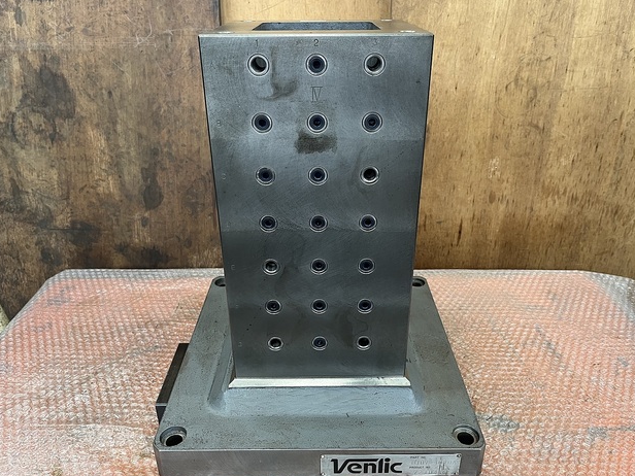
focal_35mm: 27
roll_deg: +0.5
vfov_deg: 51.4
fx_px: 495
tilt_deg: -27.2
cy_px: 241
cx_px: 327
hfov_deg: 65.3
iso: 125
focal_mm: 5.1
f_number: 1.6
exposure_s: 1/63
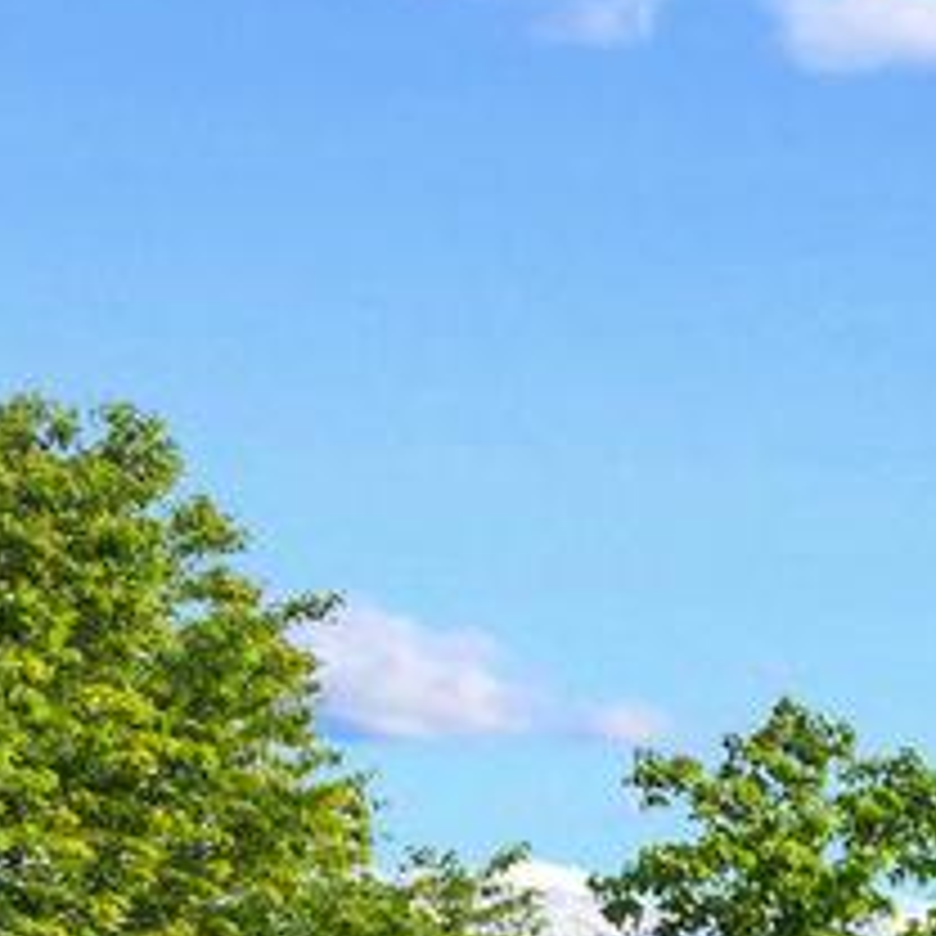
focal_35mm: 94
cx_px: 2763
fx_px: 2876
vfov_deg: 17.7
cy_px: 1096
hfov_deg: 11.4
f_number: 10
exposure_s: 1/80
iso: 100
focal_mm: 16
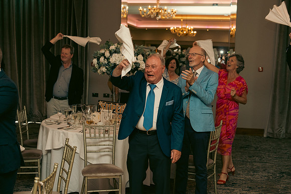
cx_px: 146
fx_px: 420
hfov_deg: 38.2
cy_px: 97
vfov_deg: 26.0
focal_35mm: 52
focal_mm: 52
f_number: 3.5
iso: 2500
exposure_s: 1/160
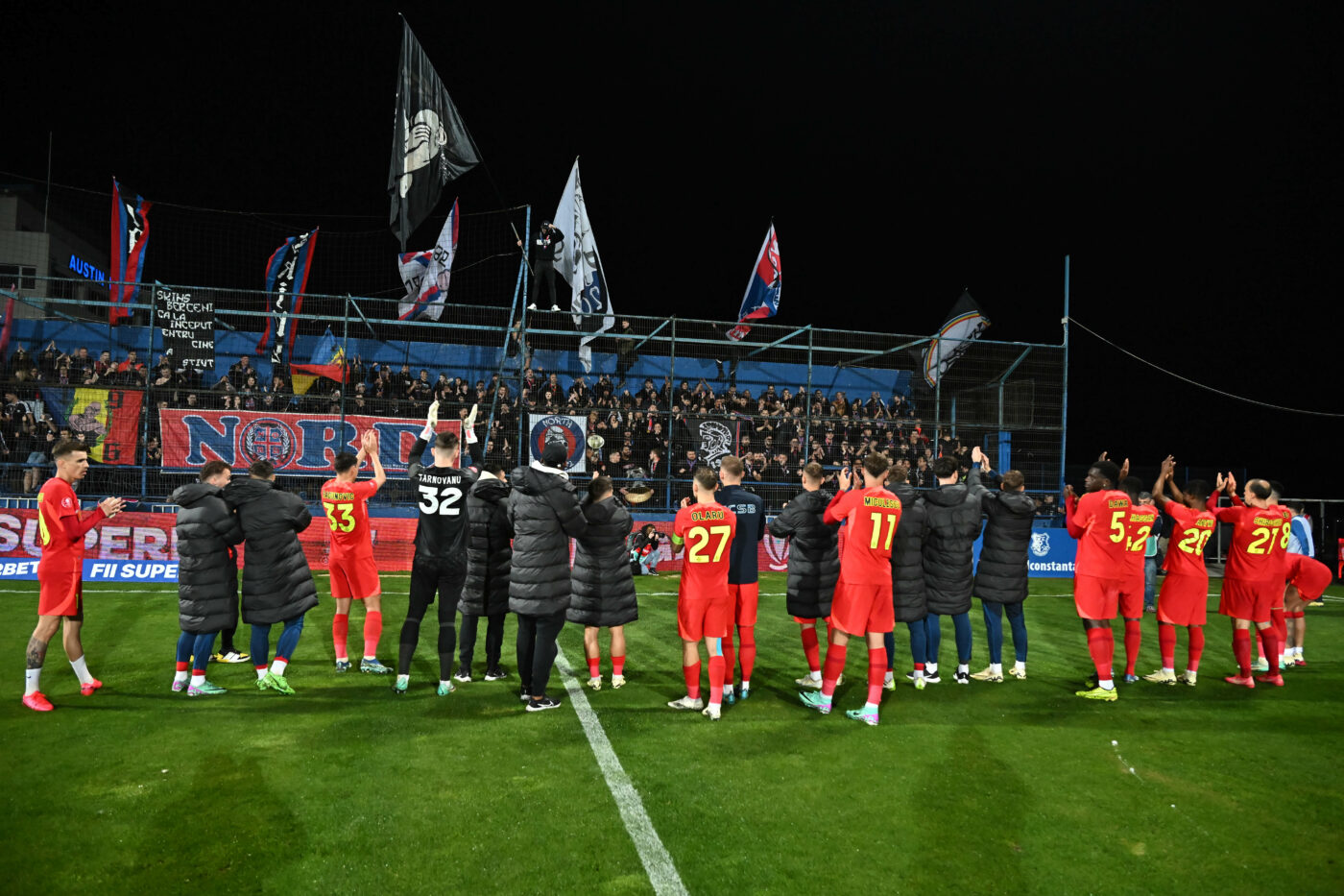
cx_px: 672
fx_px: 896
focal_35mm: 24
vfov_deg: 53.1
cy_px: 448
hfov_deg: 73.8
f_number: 4
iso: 4000
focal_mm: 24
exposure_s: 1/800
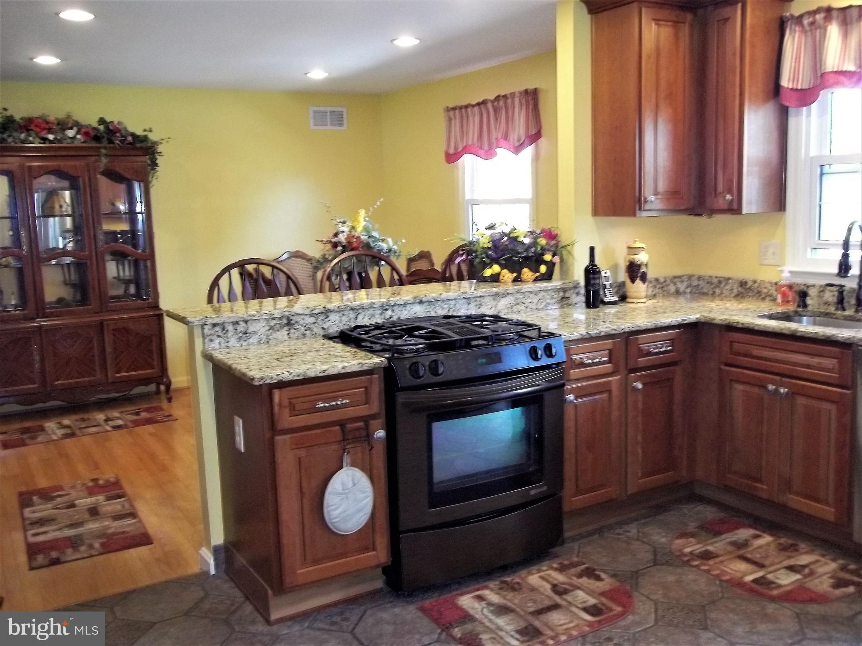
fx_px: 797
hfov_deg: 56.8
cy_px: 323
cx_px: 431
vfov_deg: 44.2
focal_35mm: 32
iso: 250
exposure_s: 1/30
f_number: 2.9
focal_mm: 5.7
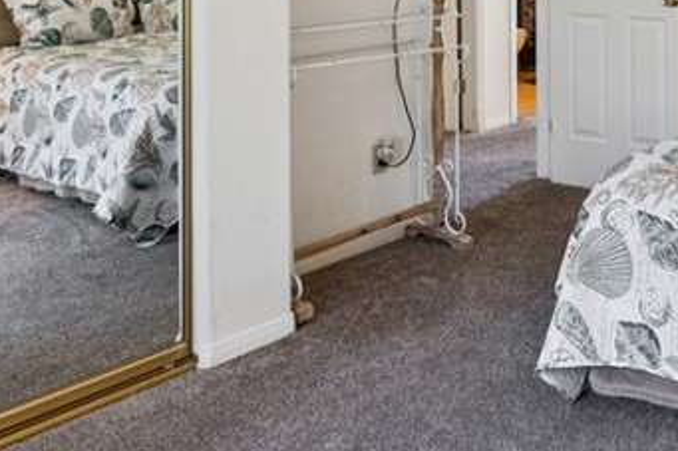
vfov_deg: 24.9
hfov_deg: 36.5
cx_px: 662
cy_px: -79
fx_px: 926
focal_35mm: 49
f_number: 13
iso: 100
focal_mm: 16.4
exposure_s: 1/1.25
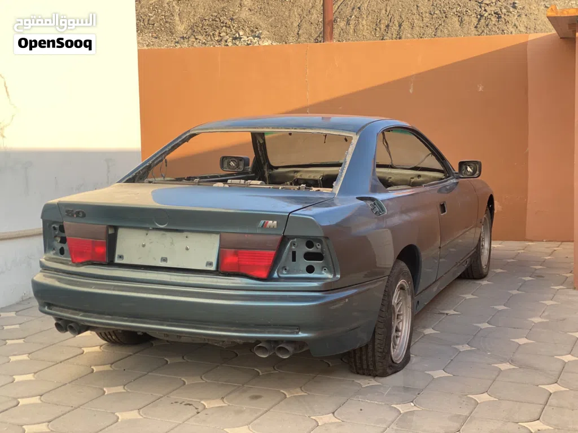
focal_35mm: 52
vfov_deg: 28.0
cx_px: 289
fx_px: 868
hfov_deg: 36.8
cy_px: 216
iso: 20
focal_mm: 6
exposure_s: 1/128
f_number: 2
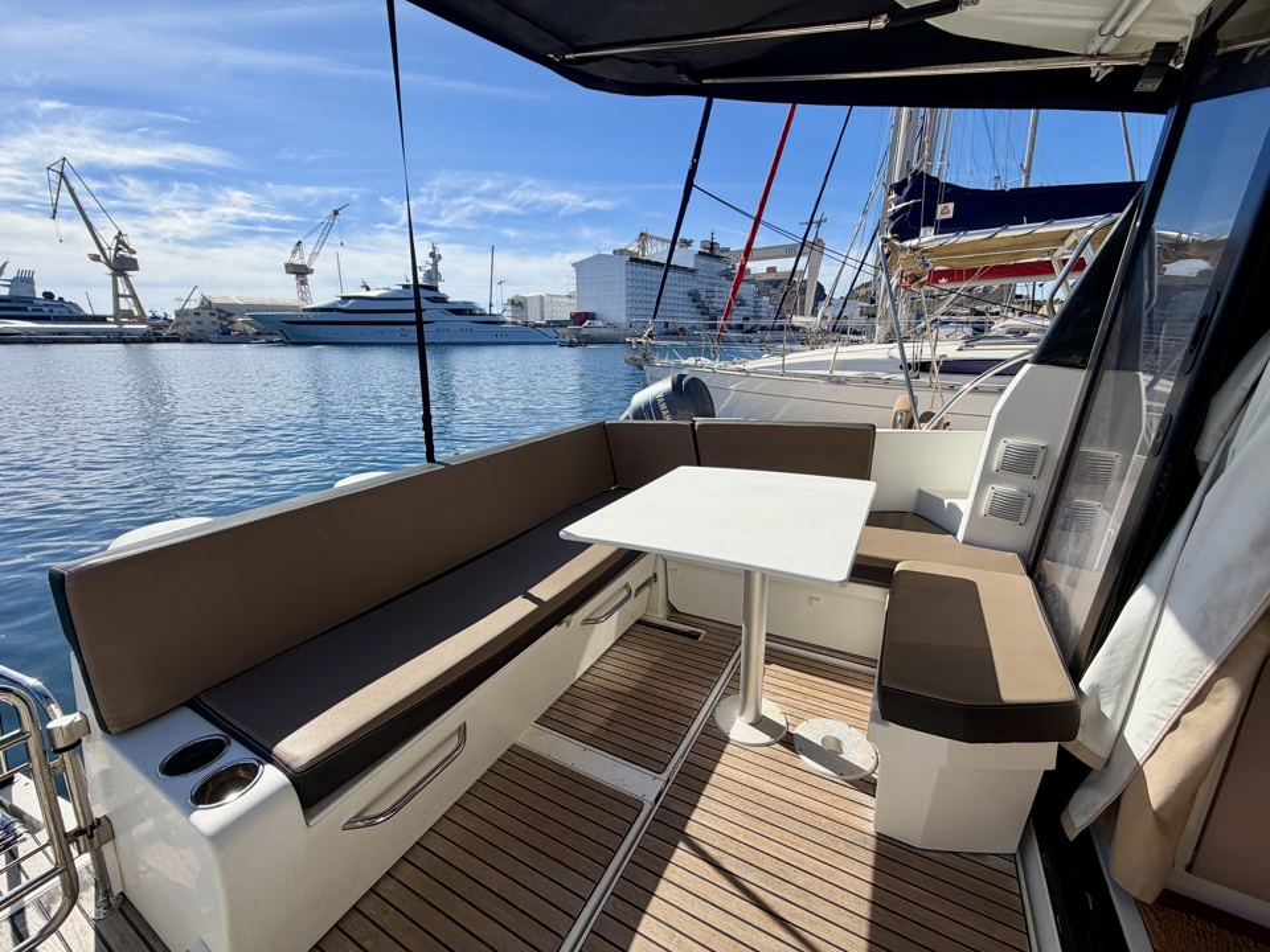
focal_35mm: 14
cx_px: 635
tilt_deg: -15.2
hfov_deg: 102.1
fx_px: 514
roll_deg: +0.0
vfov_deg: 85.7
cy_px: 476
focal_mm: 2.22
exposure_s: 1/1050
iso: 20
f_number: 2.2
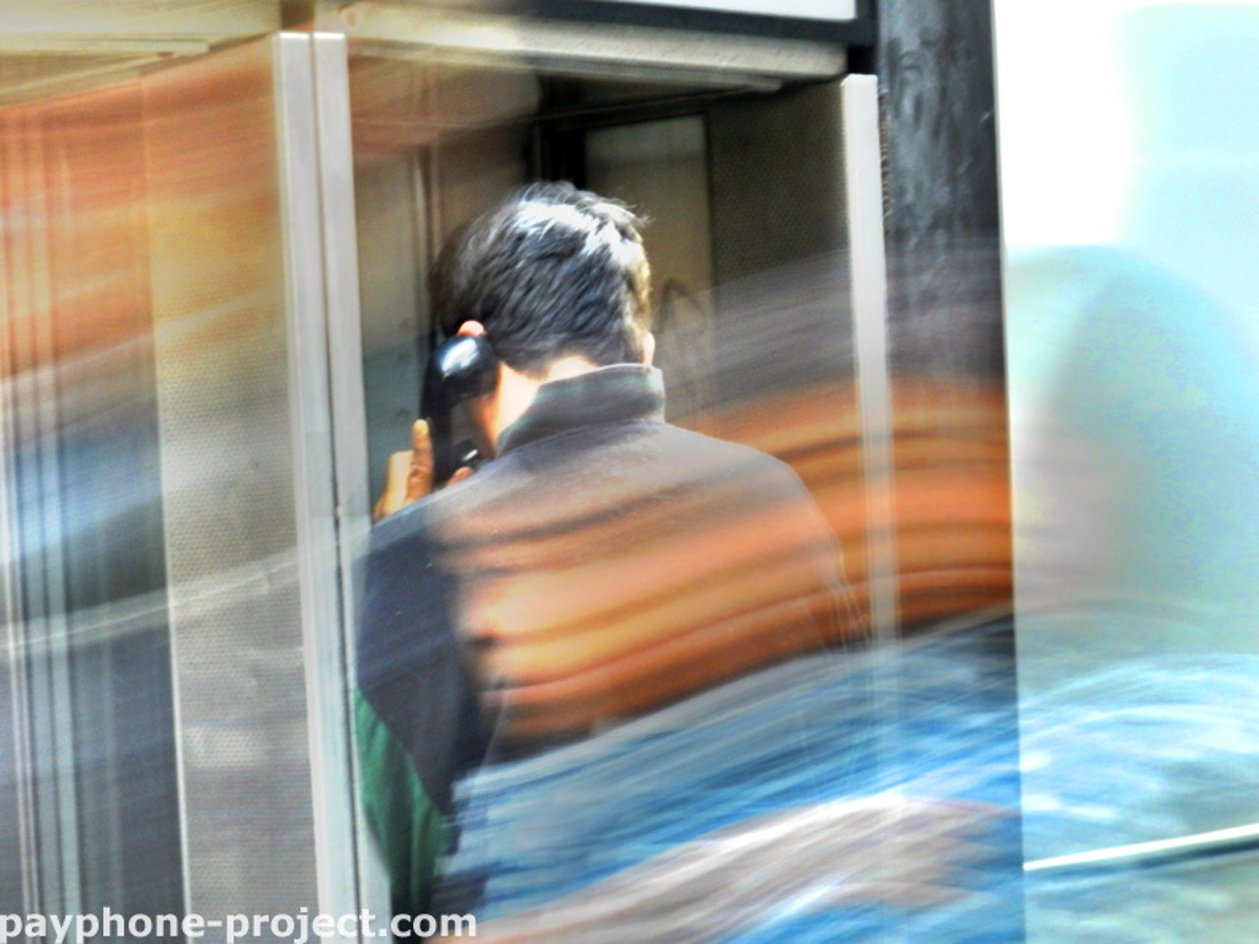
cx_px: 630
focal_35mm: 130
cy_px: 472
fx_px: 4728
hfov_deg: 15.2
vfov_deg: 11.4
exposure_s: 1/3
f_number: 5
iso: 400
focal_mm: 23.1
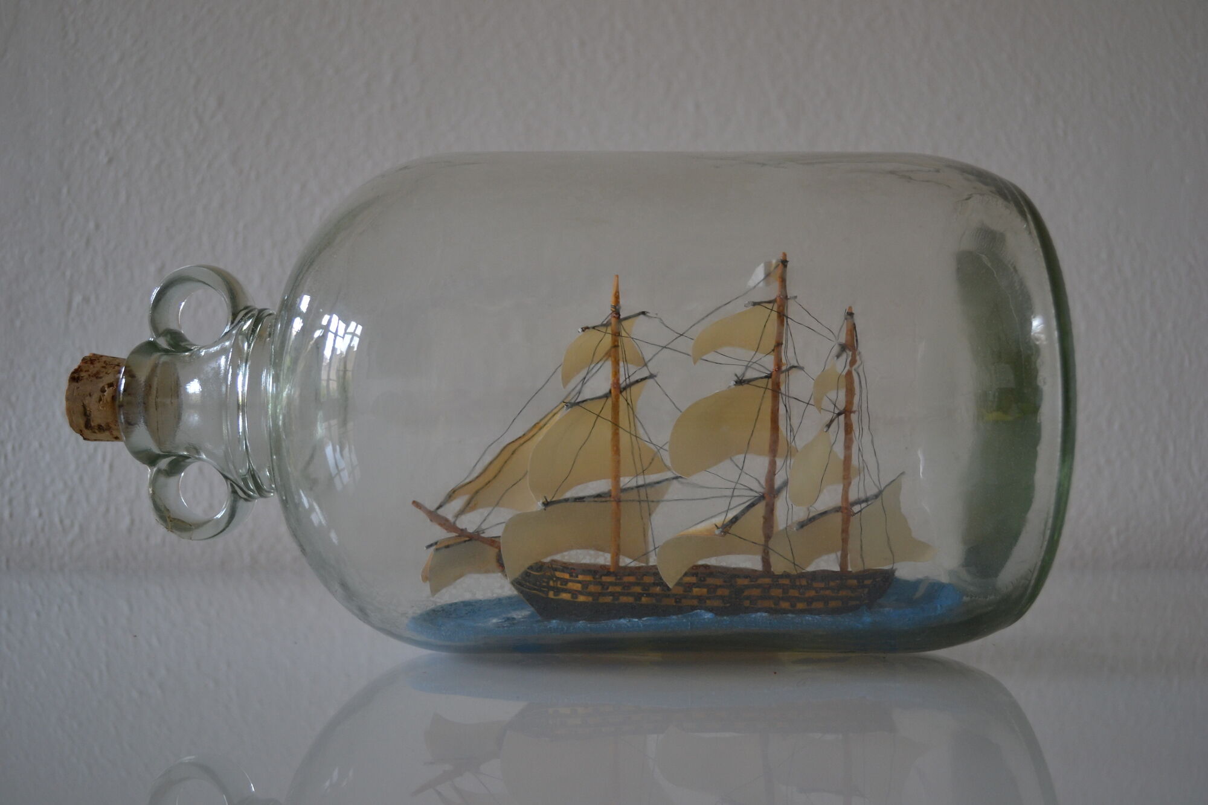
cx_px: 604
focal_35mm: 33
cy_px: 402
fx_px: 1107
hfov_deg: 57.2
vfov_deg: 40.0
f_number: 4
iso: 400
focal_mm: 22
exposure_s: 1/20
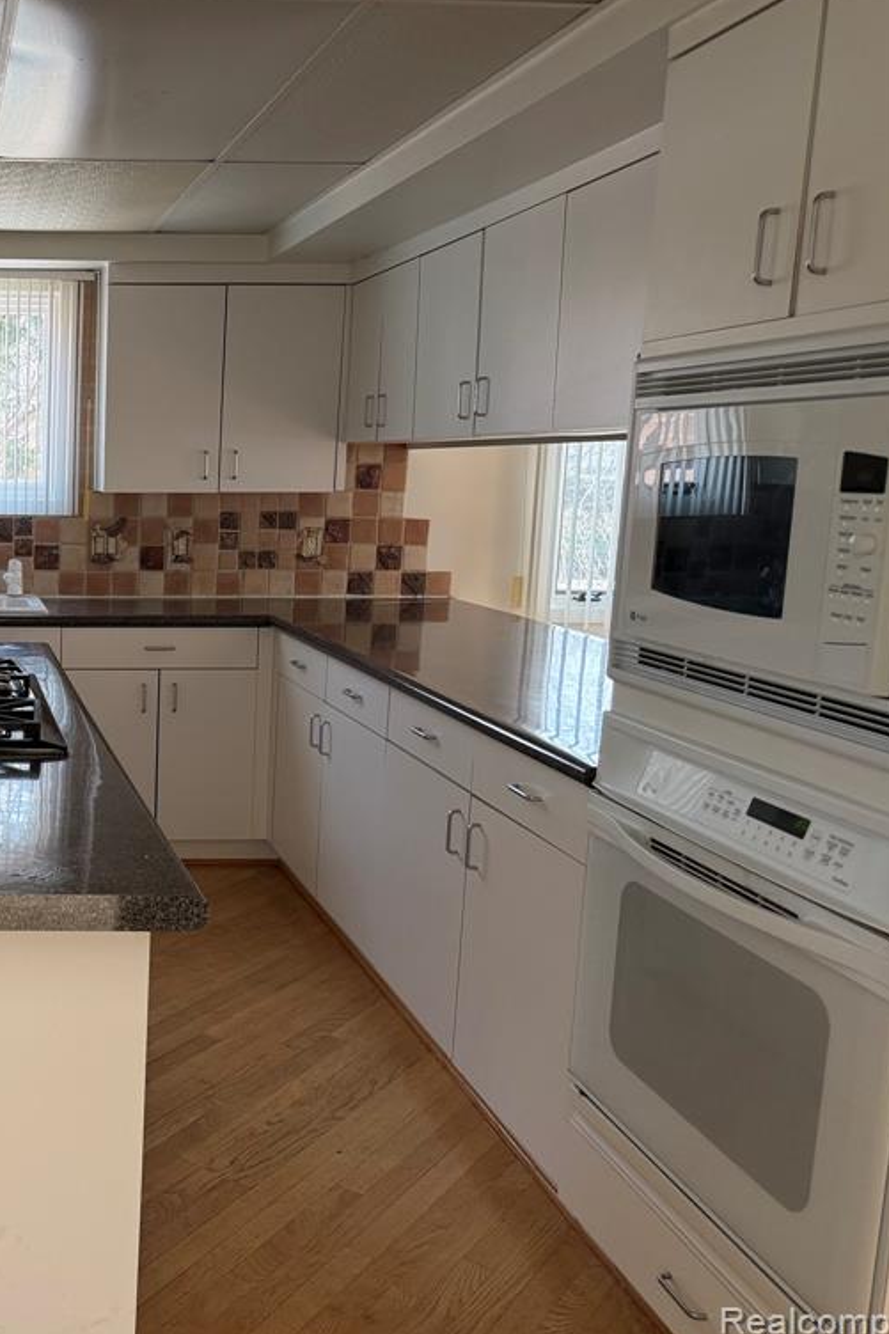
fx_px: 1260
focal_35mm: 34
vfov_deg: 55.8
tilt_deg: -7.9
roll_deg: +0.3
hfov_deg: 35.1
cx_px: -9
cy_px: 669
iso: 160
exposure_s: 1/127
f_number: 1.78
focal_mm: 6.76
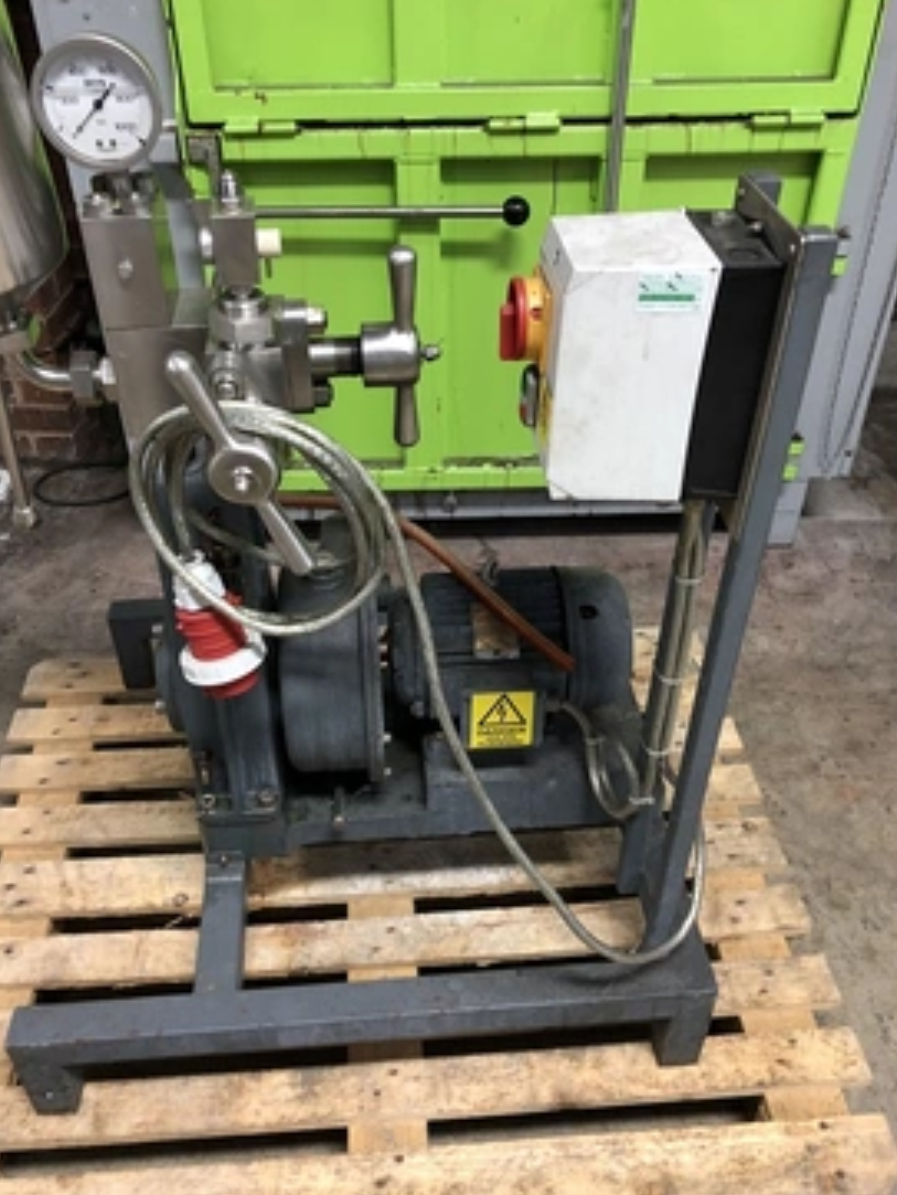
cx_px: 434
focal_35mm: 31
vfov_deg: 58.3
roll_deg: +1.3
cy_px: 626
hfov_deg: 45.5
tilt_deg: -39.3
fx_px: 1070
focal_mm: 3.99
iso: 40
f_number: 1.8
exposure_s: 1/17
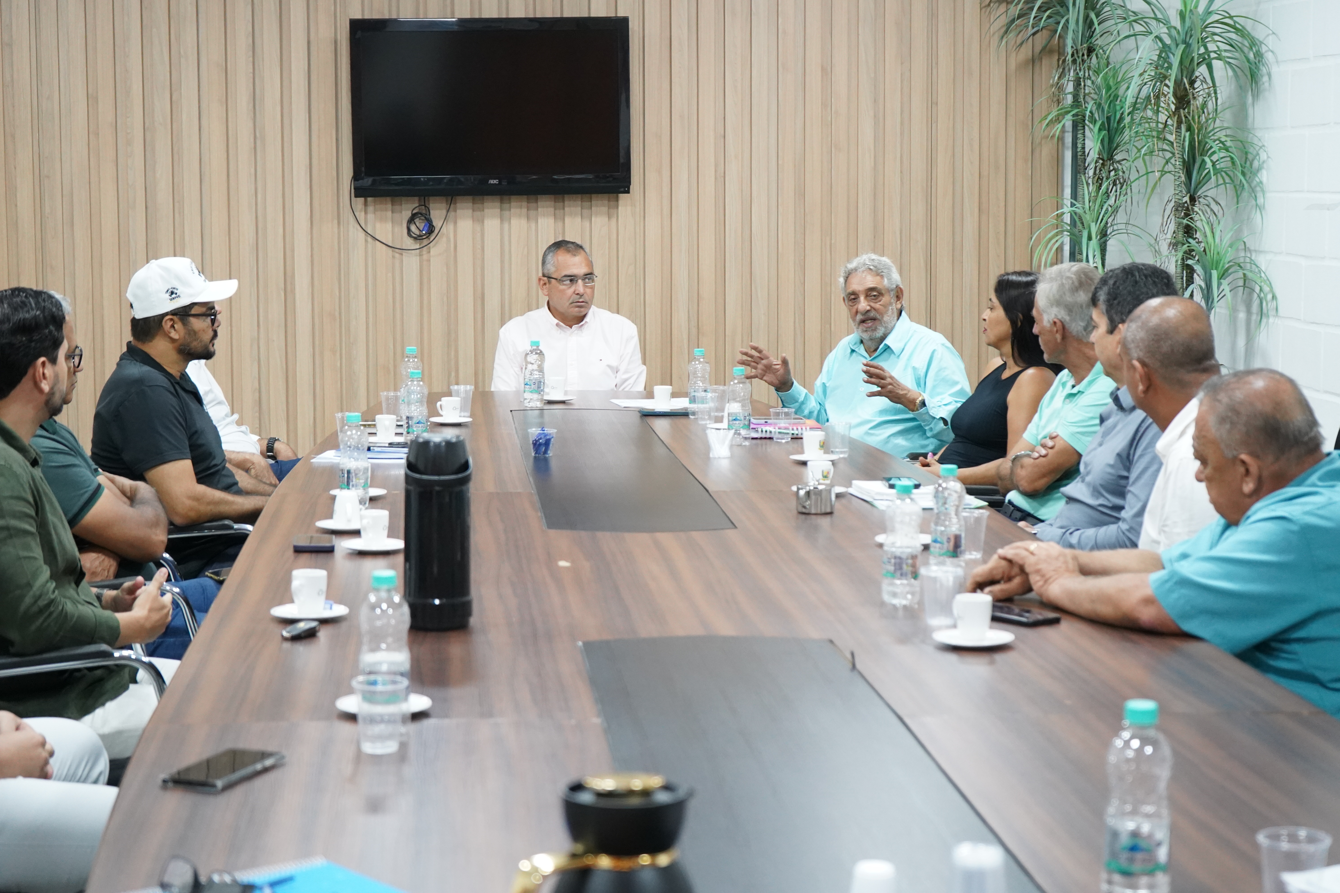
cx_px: 670
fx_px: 2419
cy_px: 446
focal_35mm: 65
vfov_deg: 20.9
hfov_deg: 31.0
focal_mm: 65
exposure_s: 1/80
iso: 6400
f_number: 5.6
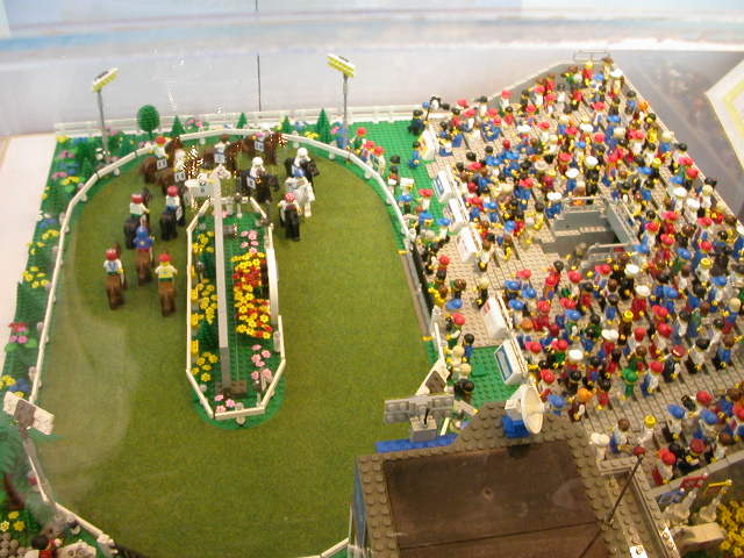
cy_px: 279
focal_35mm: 37
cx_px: 372
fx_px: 795
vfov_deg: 38.7
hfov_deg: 50.1
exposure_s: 1/24.9
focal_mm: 5.6
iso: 152
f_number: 2.7
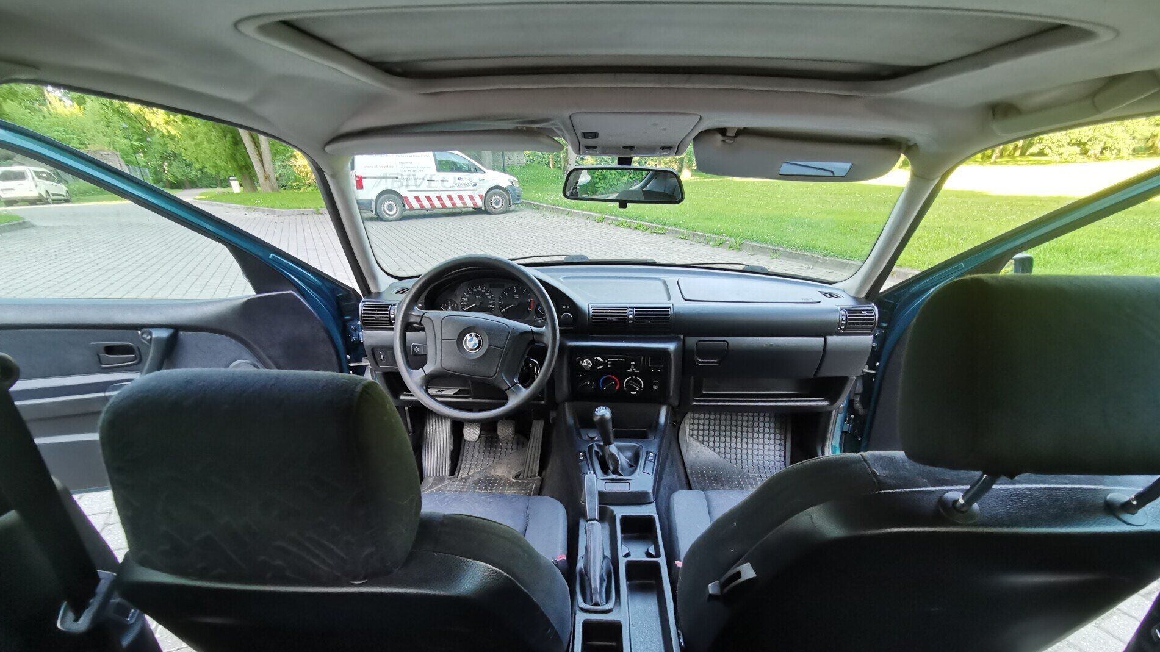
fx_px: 584
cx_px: 590
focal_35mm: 19
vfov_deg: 57.2
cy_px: 428
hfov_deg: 89.6
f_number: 2.2
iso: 200
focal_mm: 2.26
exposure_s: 1/50
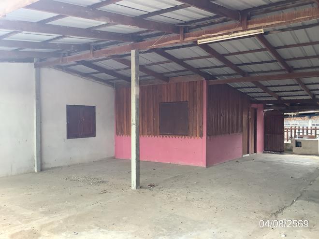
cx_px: 160
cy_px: 120
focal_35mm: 31
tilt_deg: +0.4
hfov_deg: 58.4
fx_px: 286
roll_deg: +0.0
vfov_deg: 45.4
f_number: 2.4
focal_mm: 3.3
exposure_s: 1/100
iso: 80
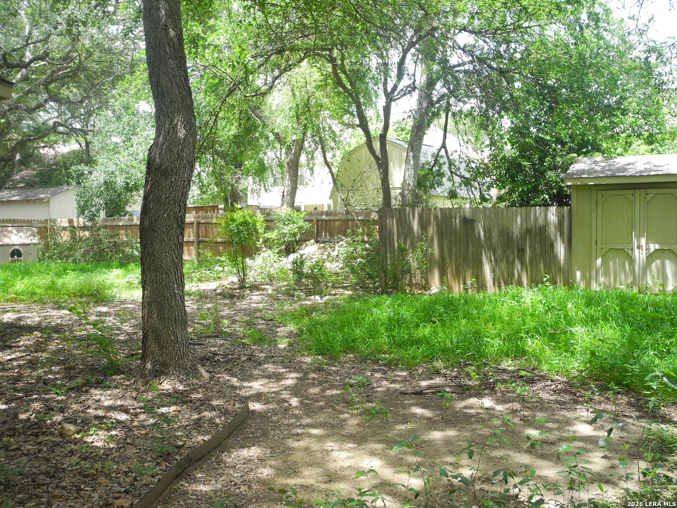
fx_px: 626
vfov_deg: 44.2
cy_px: 254
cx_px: 338
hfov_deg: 56.8
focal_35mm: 32
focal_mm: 6.8
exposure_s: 1/154
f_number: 2.8
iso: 100
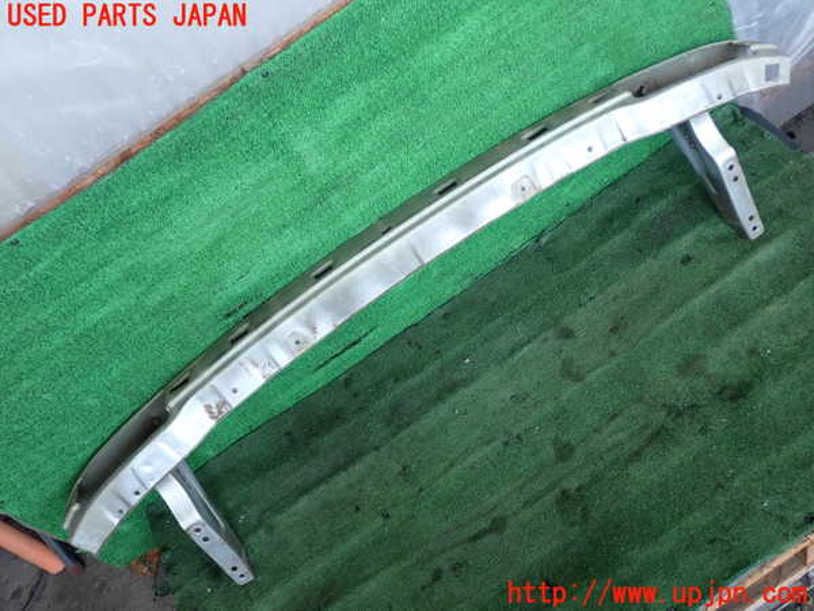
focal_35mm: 36
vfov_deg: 39.7
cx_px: 407
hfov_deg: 51.4
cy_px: 306
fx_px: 847
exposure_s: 1/125
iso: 160
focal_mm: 6.37
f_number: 2.5
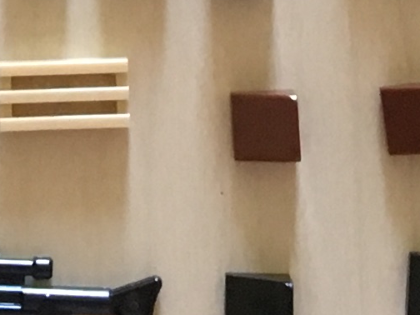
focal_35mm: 232
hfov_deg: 8.5
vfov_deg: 5.8
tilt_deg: -79.5
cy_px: -782
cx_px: 42
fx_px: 2815
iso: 125
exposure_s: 1/33
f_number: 2.2
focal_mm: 4.15
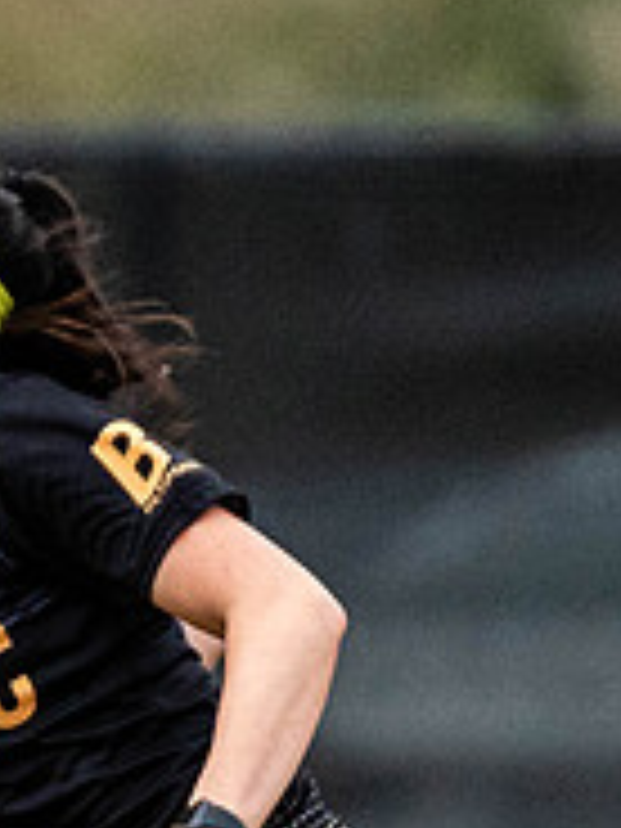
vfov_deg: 0.6
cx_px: -138
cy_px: 669
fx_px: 79461
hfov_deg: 0.4
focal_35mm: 3322
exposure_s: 1/1000
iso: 1000
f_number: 4
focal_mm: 400
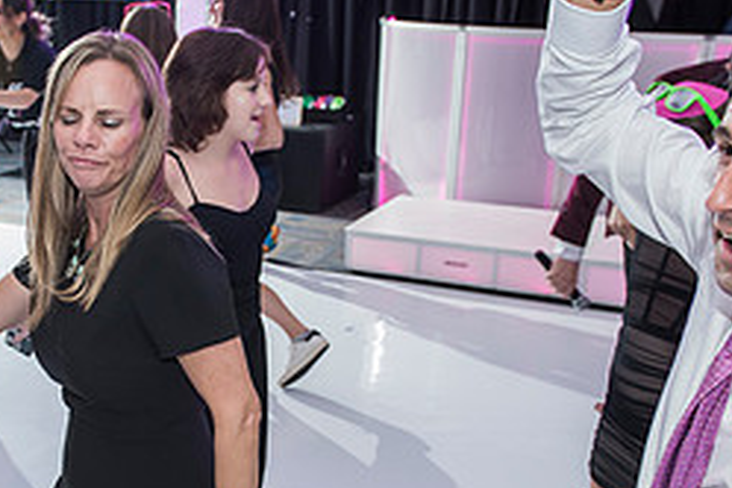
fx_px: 1139
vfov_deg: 24.0
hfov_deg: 34.8
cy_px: 345
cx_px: 173
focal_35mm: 56
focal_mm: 24
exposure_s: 1/100
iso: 800
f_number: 4
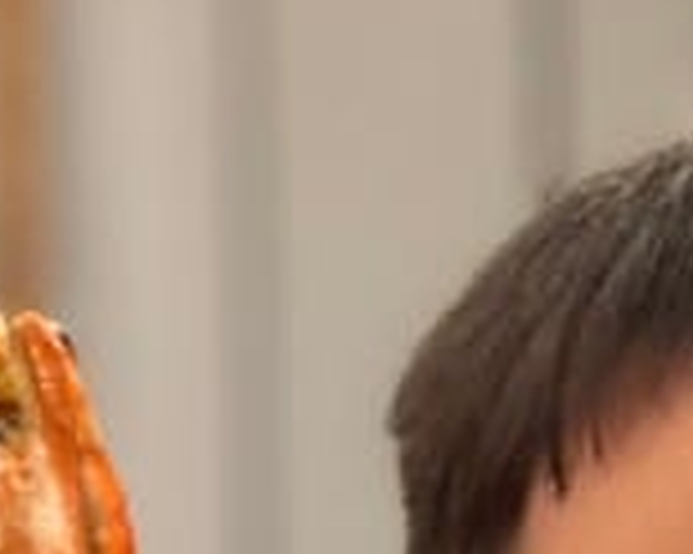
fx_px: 3075
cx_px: 1037
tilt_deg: -4.4
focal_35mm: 150
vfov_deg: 9.2
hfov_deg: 12.3
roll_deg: -0.3
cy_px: 1353
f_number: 1.5
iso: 400
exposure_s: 1/60
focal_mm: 5.7
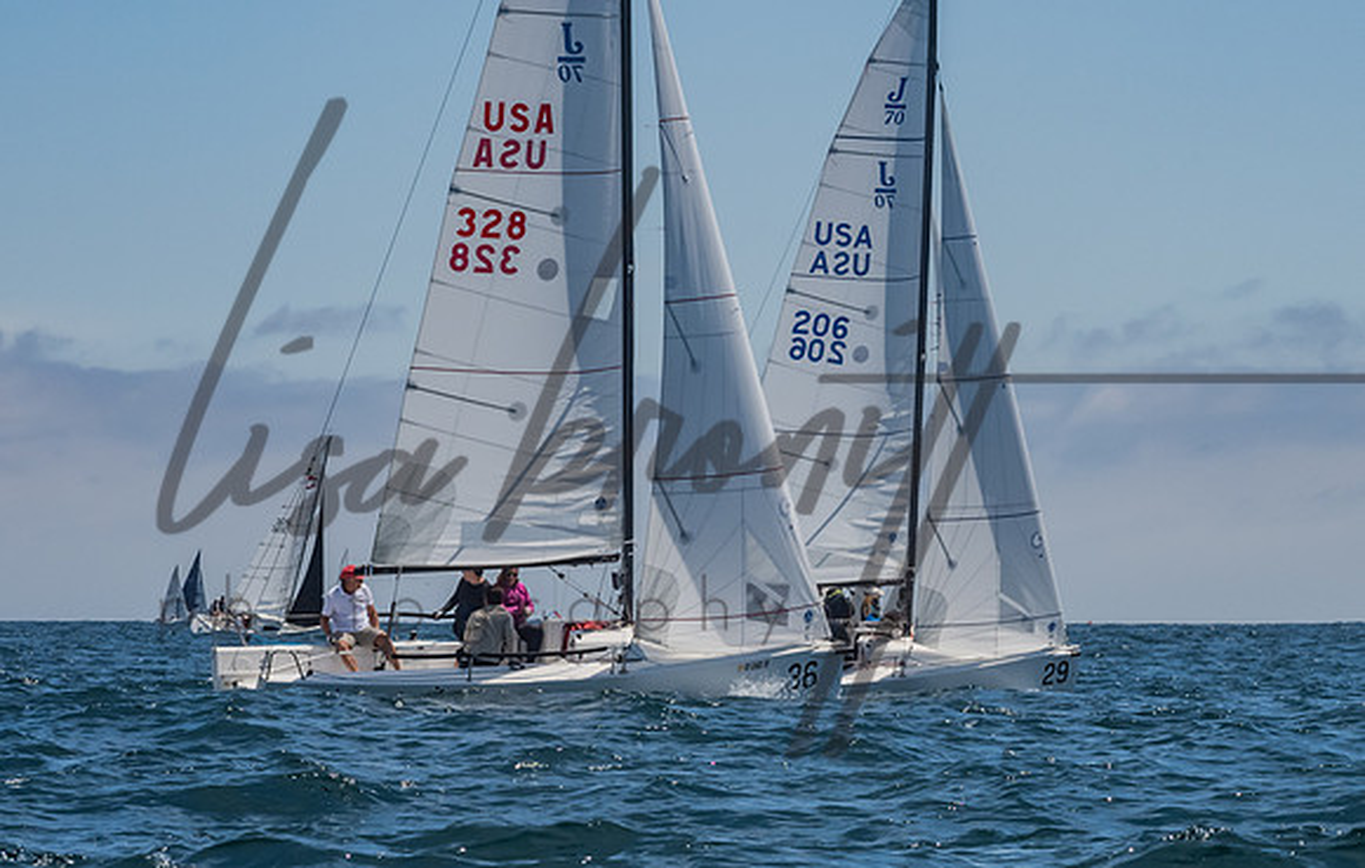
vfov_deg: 6.4
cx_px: 824
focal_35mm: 208
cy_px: 548
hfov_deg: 10.0
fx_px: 7772
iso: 640
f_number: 14
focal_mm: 112
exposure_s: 1/1600
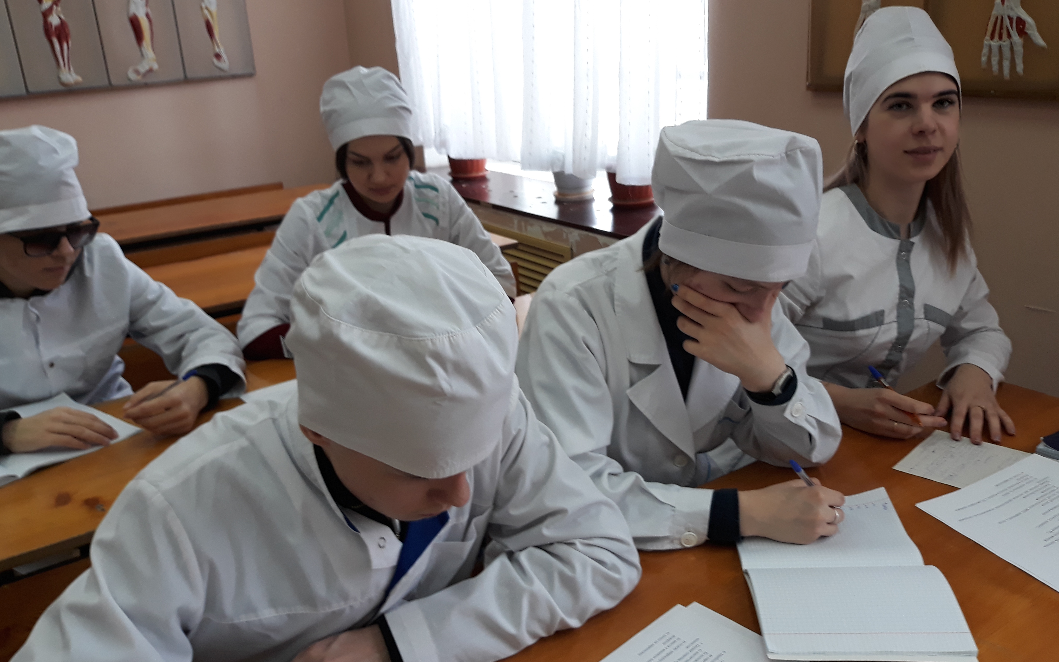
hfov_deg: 64.6
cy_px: 345
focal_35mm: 29
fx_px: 837
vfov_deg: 43.1
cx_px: 534
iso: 64
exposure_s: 1/50
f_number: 1.7
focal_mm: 3.71
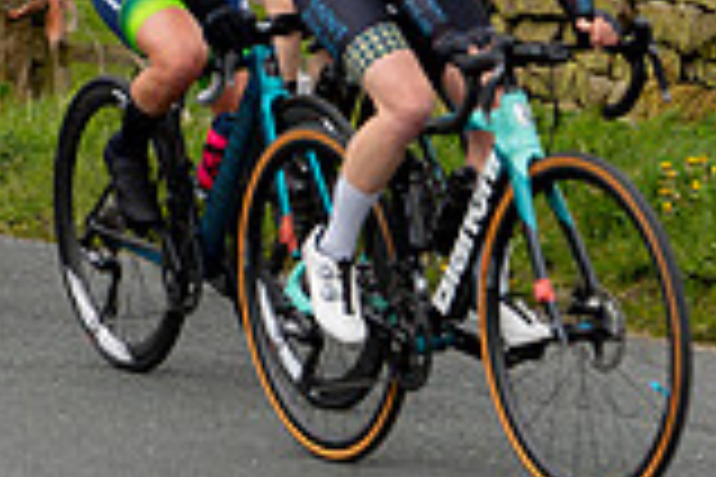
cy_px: -182
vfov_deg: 4.2
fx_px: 6443
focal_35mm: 324
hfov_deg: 6.3
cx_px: 32
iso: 200
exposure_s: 1/640
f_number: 3.5
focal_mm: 89
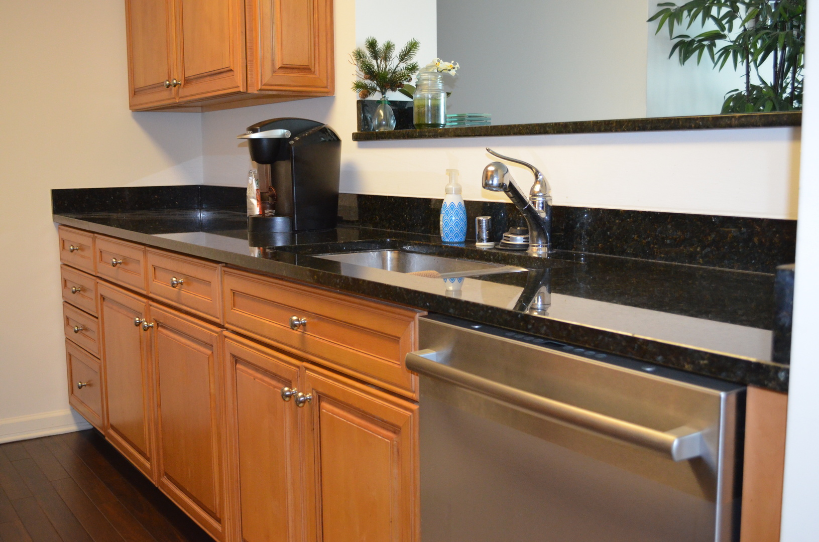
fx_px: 885
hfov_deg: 49.6
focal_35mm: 39
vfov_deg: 34.1
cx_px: 410
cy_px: 271
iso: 2200
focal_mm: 26
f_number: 4.2
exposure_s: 1/60
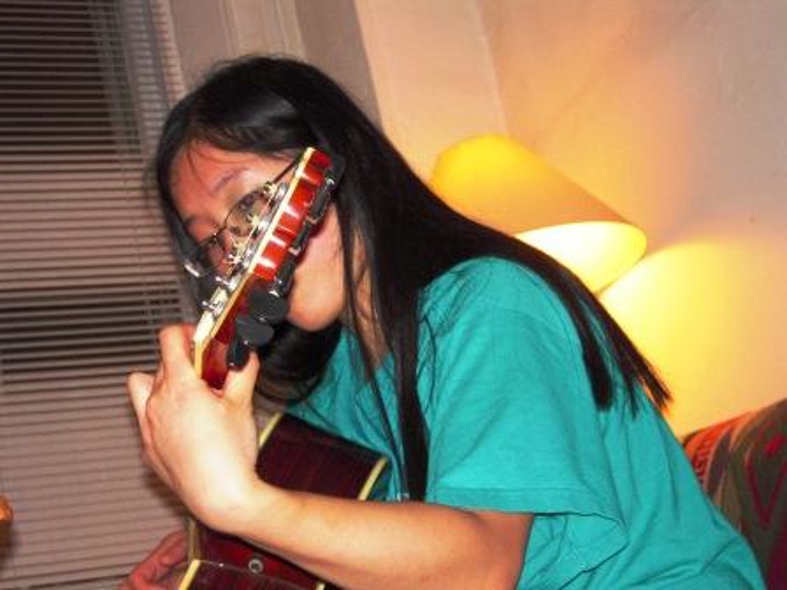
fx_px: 1842
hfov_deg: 24.1
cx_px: 394
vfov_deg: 18.2
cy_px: 295
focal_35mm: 81
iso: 400
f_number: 4.7
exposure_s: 1/50
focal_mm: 14.5
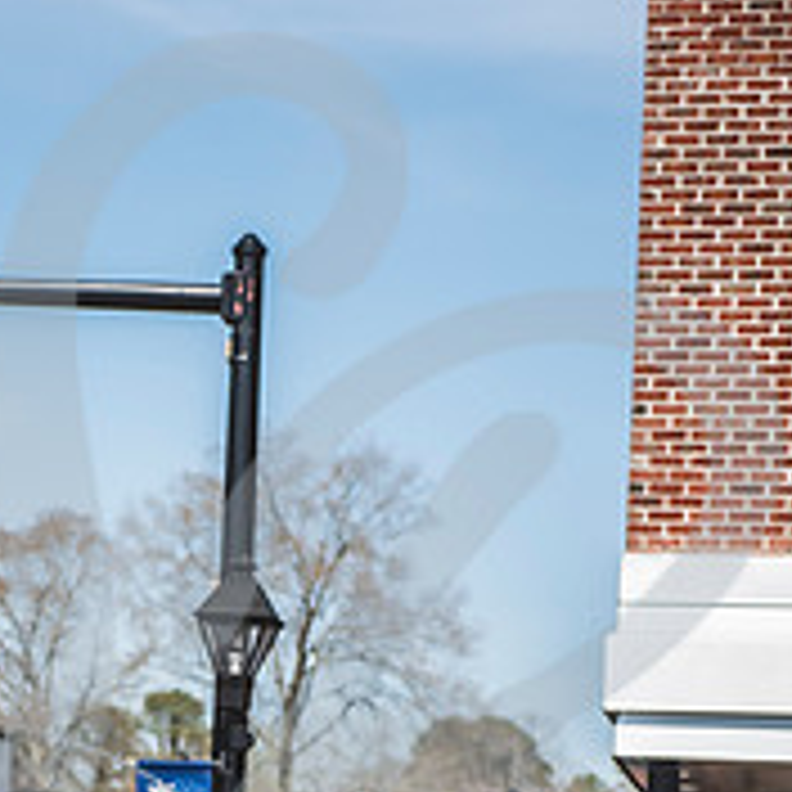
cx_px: 140
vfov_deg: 11.4
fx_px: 3935
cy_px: 792
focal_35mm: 152
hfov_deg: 11.4
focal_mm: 70
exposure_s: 1/1600
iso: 100
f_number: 2.8
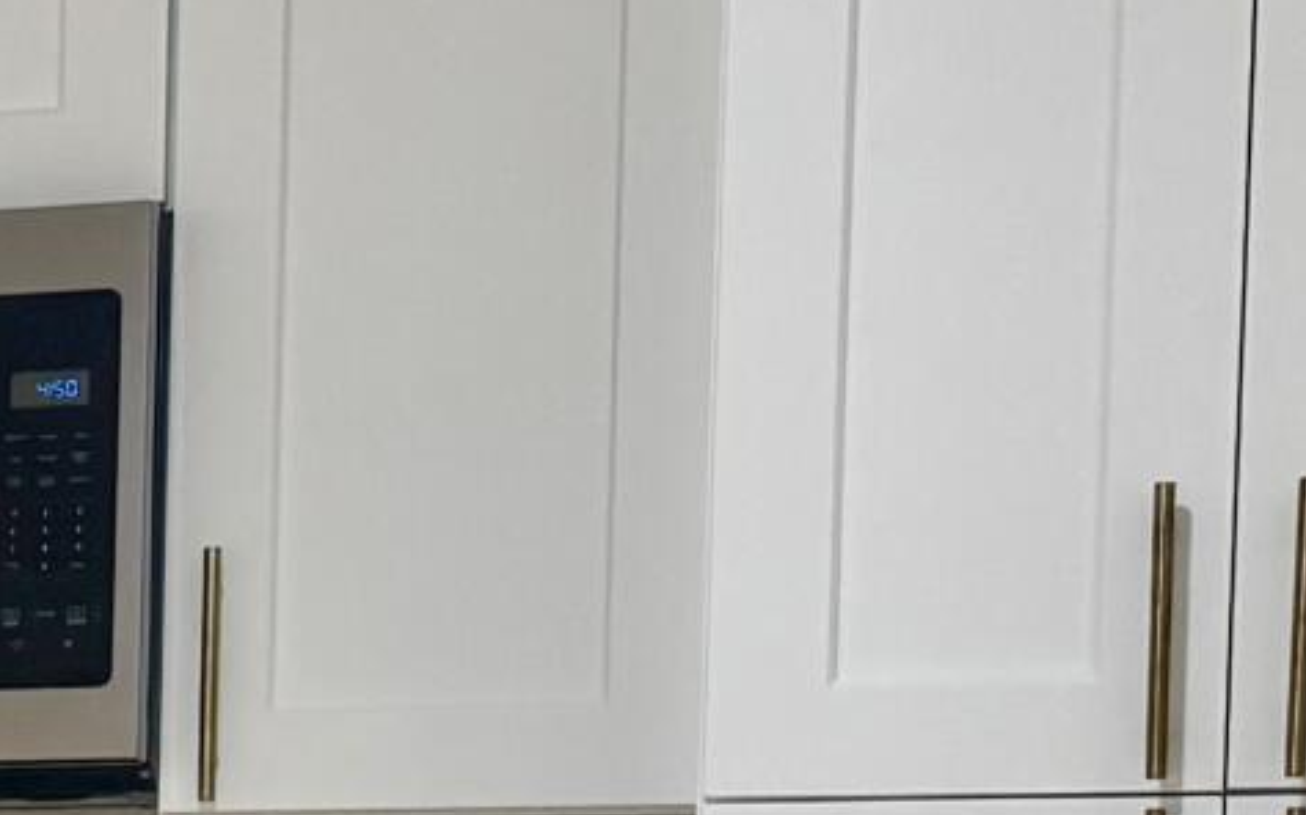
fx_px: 5729
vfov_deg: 8.0
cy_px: 1278
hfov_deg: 10.6
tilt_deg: -4.0
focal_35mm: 161
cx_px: -2135
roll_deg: +0.2
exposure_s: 1/120
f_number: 1.78
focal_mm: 6.76
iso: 200
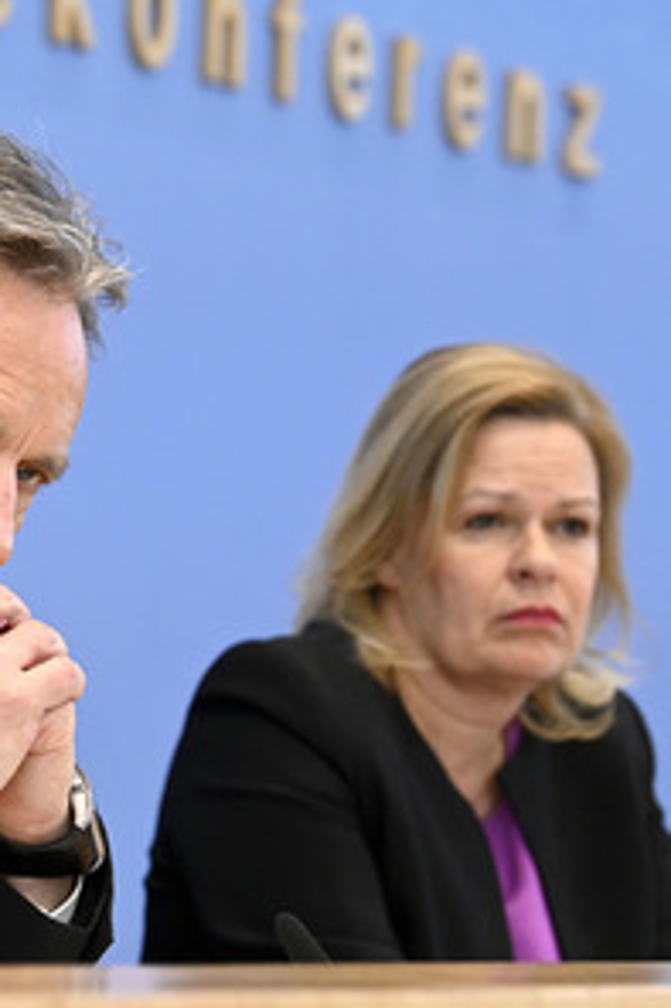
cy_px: 504
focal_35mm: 140
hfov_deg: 9.7
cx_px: 22
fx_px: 3918
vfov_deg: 14.7
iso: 4000
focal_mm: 92
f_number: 5.6
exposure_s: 1/800
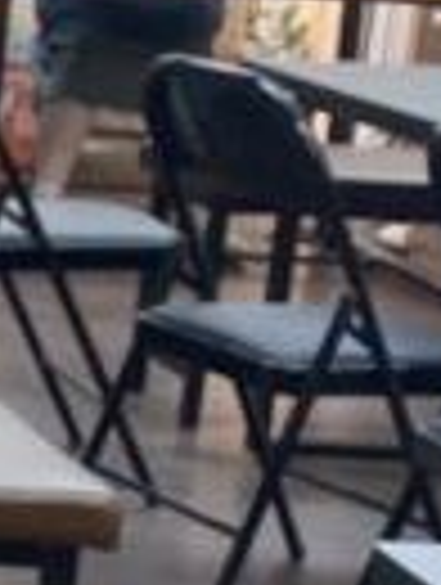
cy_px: 464
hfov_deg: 6.4
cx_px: -1125
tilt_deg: -13.6
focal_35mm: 200
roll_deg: -2.0
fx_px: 3386
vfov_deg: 9.8
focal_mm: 4.25
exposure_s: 1/100
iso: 100
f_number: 1.8
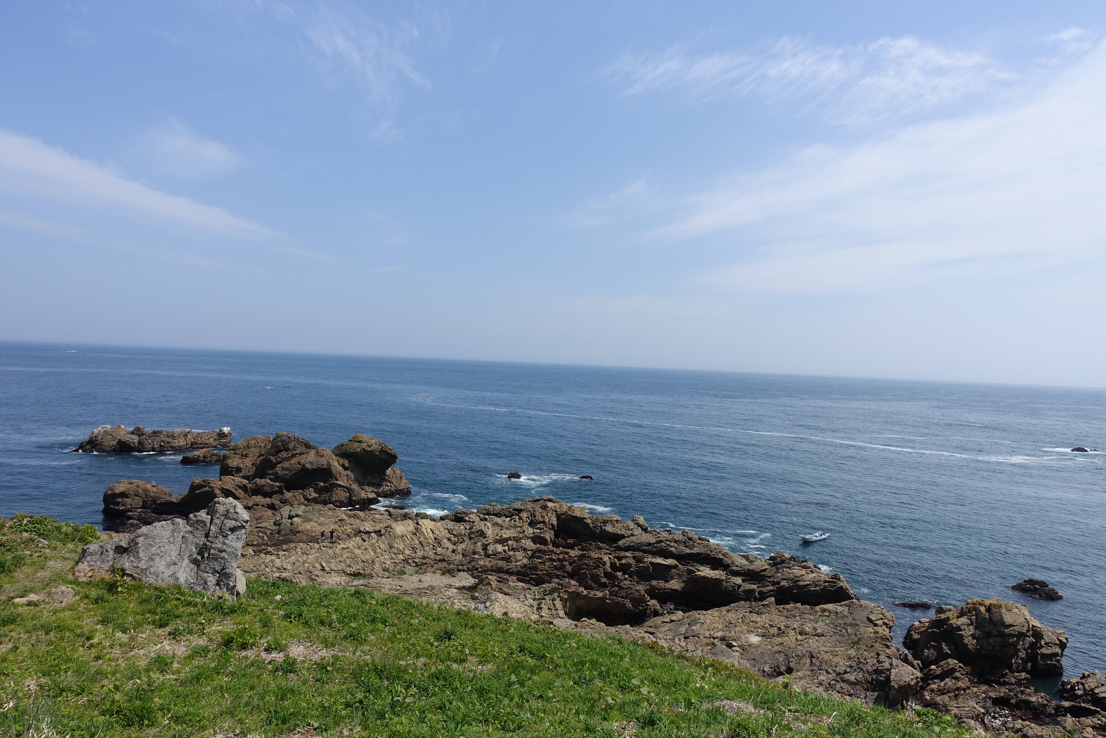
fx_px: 737
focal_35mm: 24
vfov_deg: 53.1
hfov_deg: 73.7
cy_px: 369
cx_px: 553
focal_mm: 8.8
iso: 125
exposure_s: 1/800
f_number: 5.6
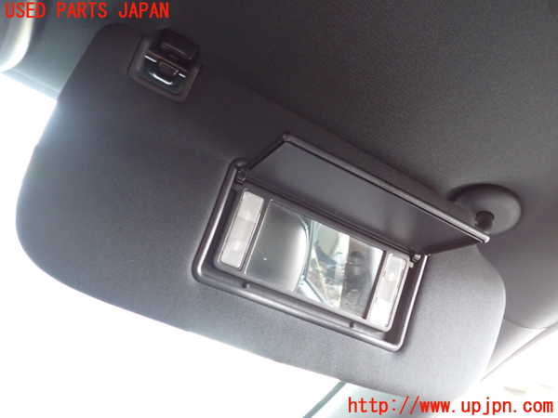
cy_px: 209
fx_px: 484
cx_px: 279
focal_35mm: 30
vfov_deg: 46.8
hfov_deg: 60.0
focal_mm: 5.4
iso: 640
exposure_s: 1/30
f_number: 2.3
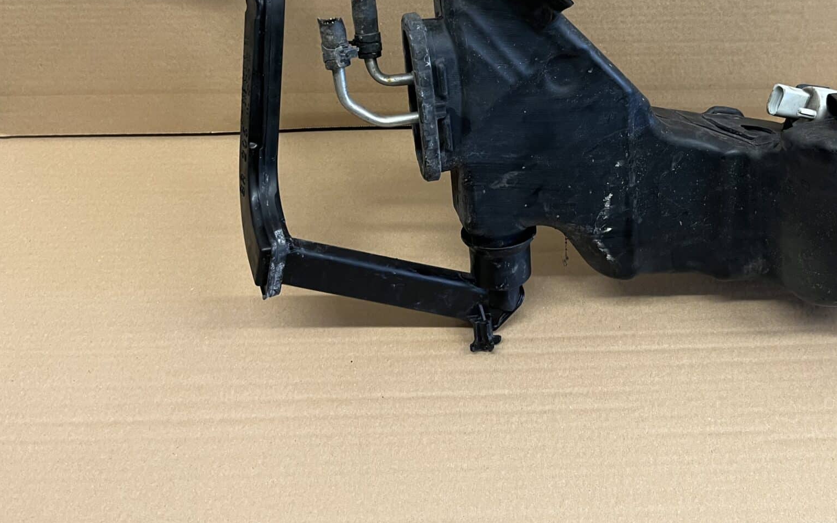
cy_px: 107
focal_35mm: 37
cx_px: 508
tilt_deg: -39.4
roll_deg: +1.5
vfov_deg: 33.5
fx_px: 844
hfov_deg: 52.3
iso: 160
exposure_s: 1/50
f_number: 1.6
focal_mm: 5.1
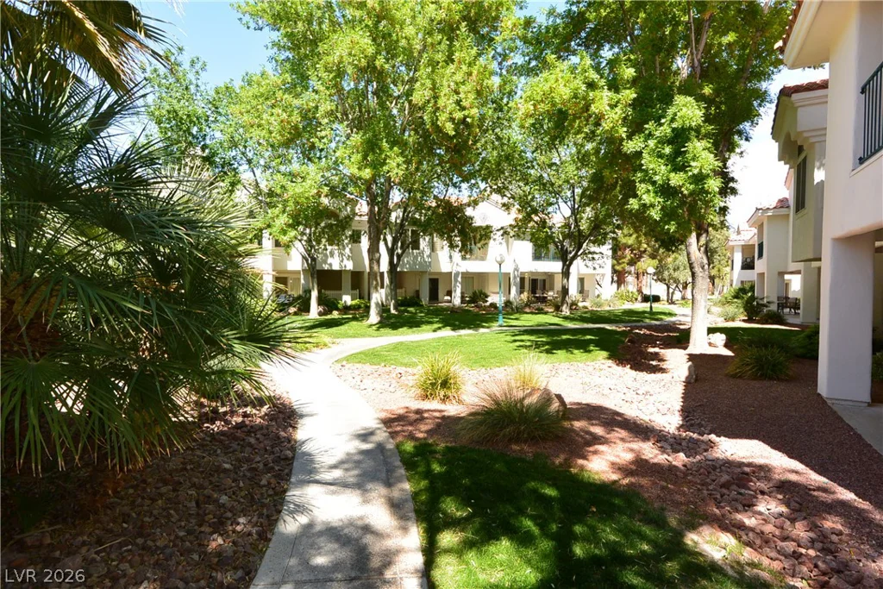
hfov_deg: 90.0
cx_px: 442
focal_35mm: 18
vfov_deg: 67.4
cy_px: 294
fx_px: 442
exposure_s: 1/250
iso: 160
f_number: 5.6
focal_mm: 6.7
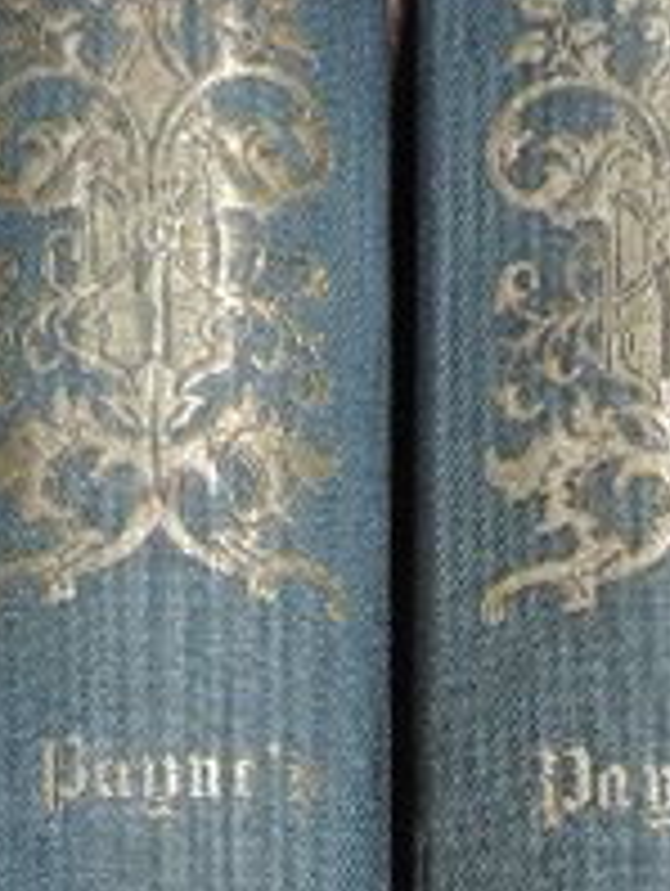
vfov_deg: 15.9
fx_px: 2910
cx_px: 472
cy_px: 1341
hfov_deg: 13.1
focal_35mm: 113
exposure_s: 1/30
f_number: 3.3
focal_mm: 6.2
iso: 400
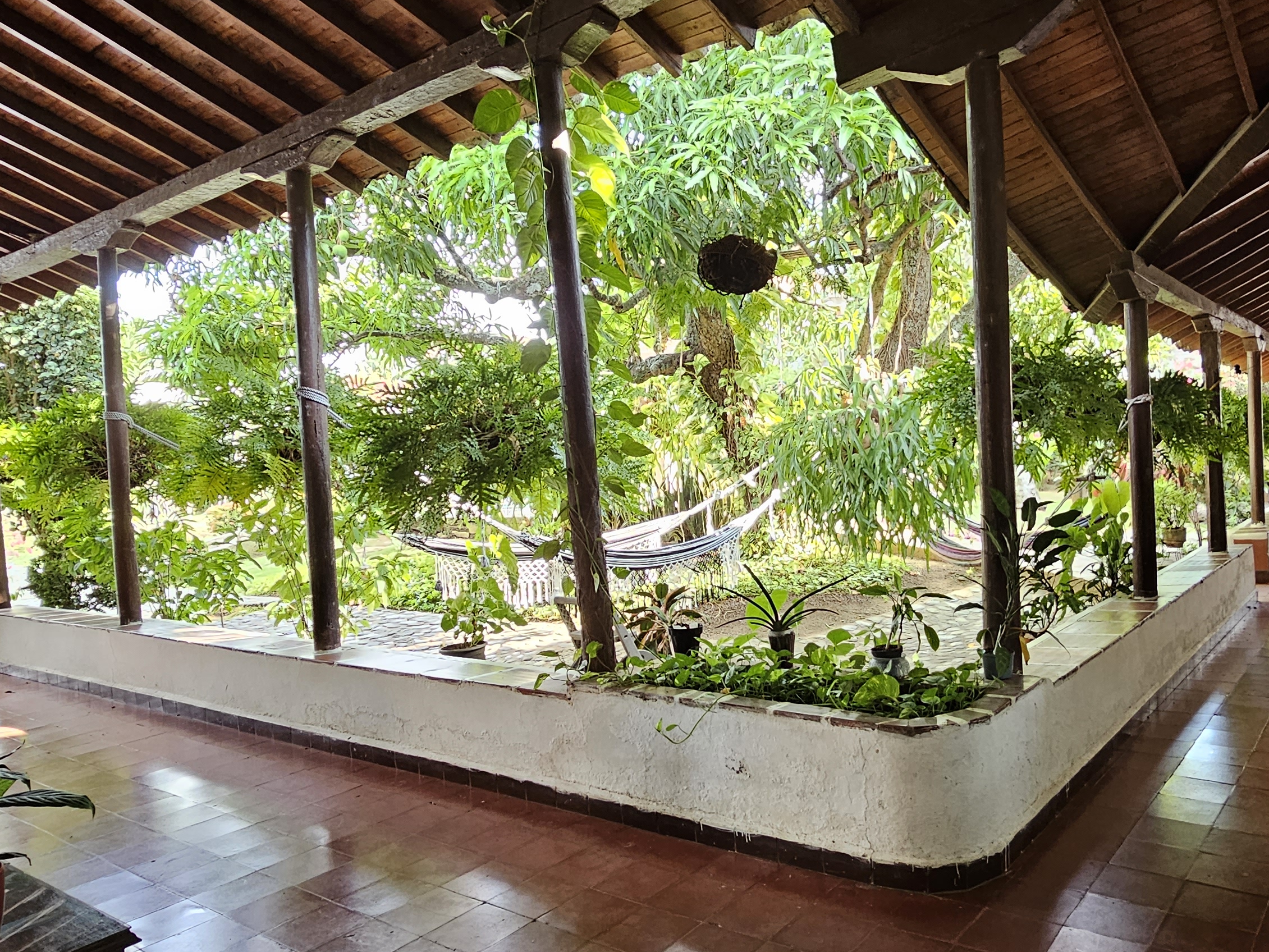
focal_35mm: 23
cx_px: 763
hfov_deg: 73.1
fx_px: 843
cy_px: 482
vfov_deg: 58.9
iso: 200
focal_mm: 2.2
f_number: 2.2
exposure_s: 1/60
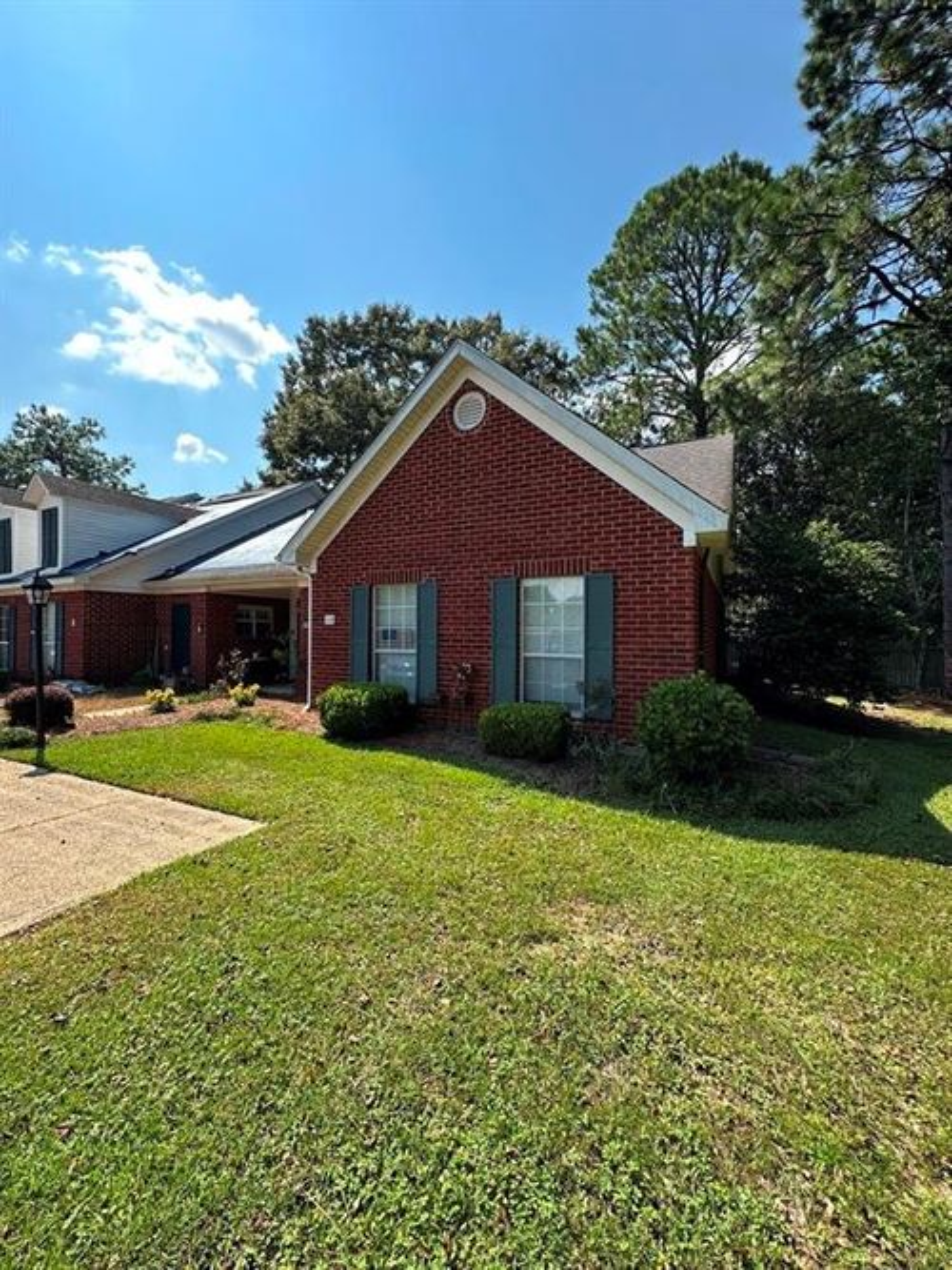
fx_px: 514
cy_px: 635
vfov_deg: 102.1
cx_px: 476
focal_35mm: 14
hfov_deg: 85.7
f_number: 2.2
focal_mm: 2.22
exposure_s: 1/606
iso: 40
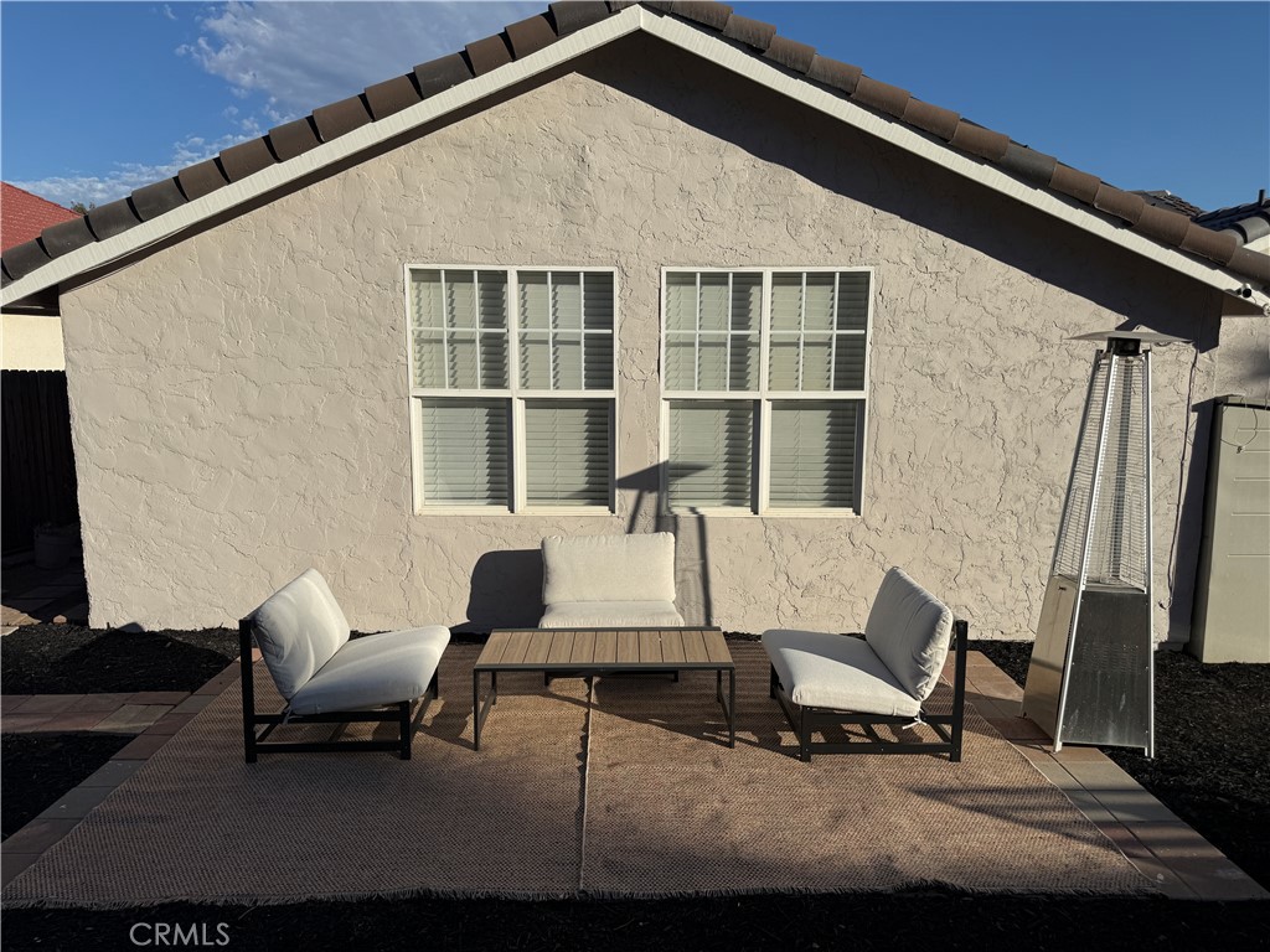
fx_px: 881
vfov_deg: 56.8
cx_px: 635
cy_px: 476
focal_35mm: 24
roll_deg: +0.2
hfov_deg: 71.6
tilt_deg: -9.2
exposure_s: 1/8130
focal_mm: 6.76
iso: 80
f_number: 1.78
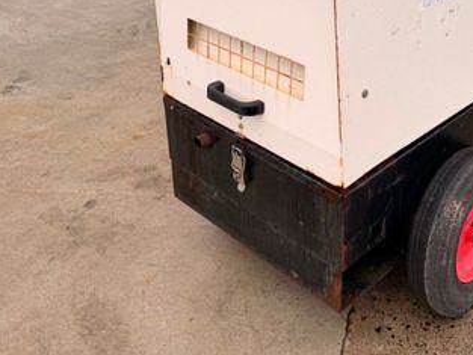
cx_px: 379
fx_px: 629
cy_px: 44
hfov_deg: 39.6
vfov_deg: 30.3
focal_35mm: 46
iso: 80
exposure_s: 1/2525
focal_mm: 6.76
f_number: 1.78
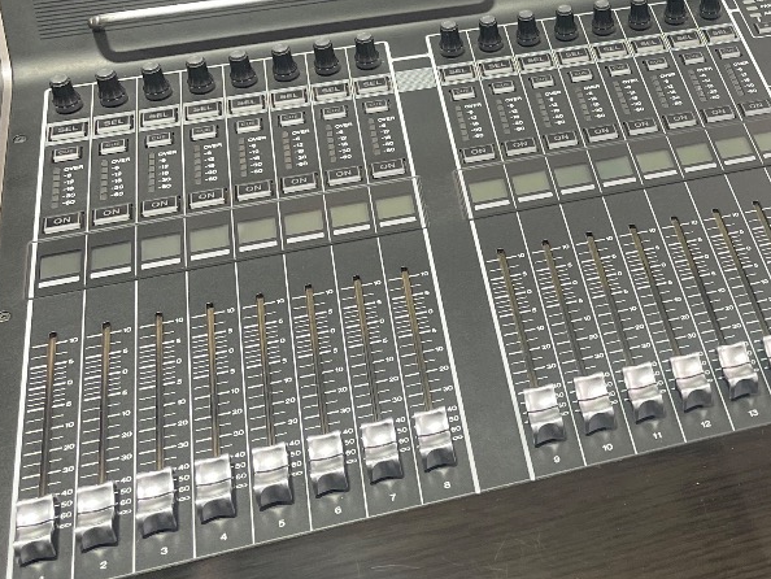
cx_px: 780
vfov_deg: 23.1
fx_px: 1404
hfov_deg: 28.7
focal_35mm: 63
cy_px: 160
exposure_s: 1/100
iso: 125
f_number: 1.6
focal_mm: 5.1
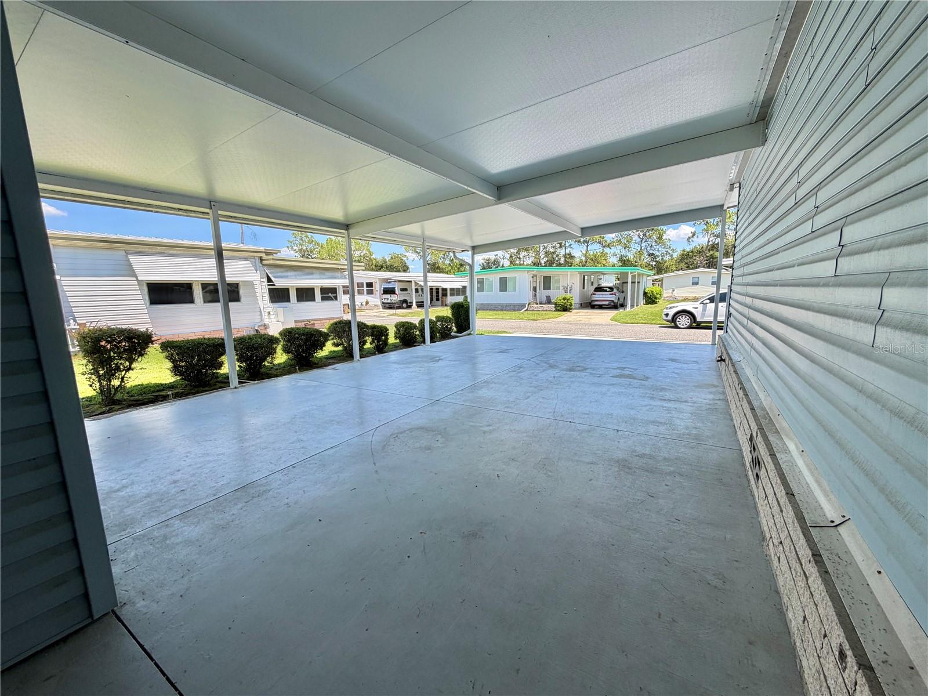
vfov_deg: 85.7
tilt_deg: -9.2
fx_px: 375
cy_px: 348
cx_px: 464
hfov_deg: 102.1
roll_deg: +2.0
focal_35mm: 14
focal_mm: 2.22
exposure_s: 1/502
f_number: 2.2
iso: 50
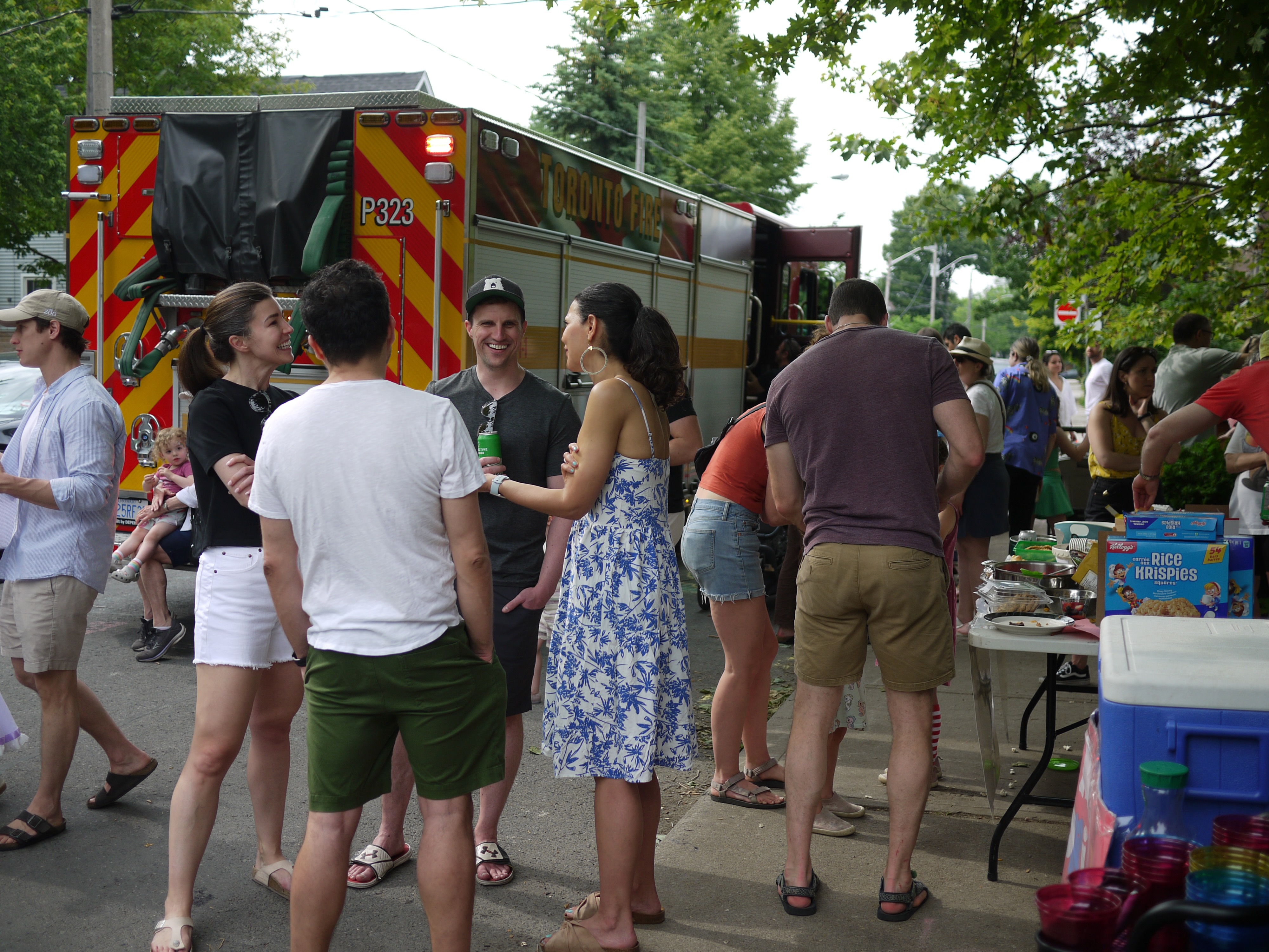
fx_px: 1466
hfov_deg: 46.8
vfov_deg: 36.0
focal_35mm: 40
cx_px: 634
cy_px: 476
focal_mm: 20
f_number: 1.8
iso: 100
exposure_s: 1/1000
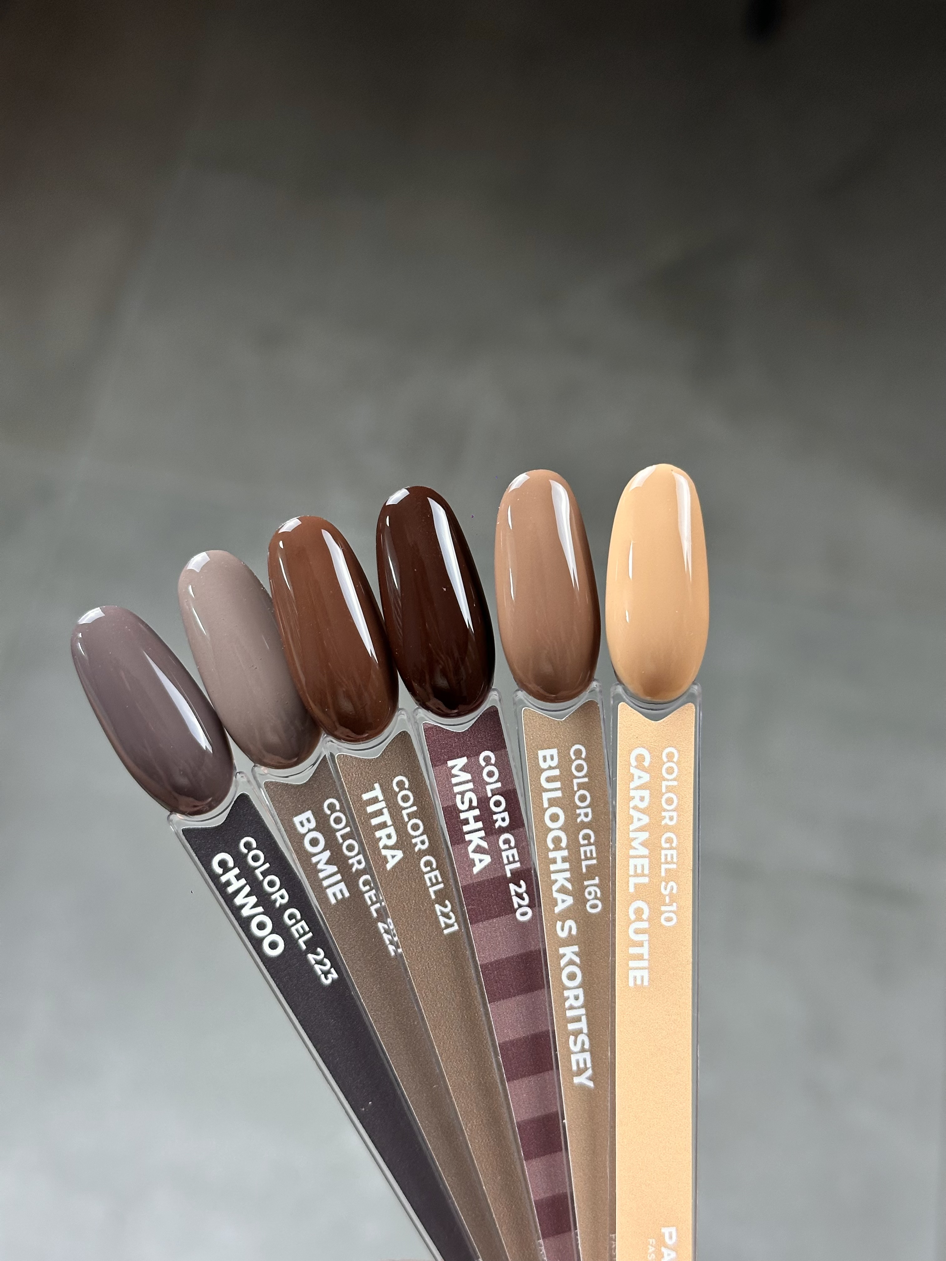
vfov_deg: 39.7
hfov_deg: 30.3
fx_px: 1749
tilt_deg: -59.0
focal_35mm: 48
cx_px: 473
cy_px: 630
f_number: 1.78
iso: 200
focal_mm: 6.86
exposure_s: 1/60
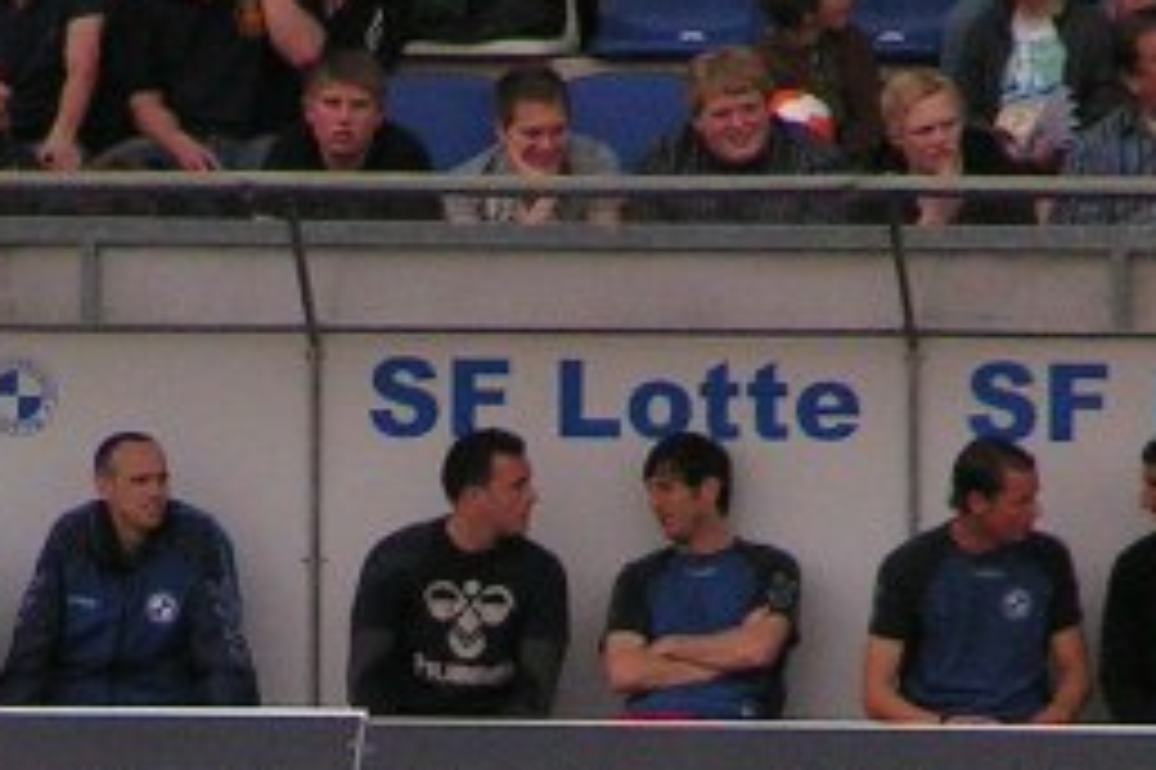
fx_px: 39470
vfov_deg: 1.1
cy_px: 892
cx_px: 292
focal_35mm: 1230
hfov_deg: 1.7
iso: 160
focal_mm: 58
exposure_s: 1/500
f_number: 3.5
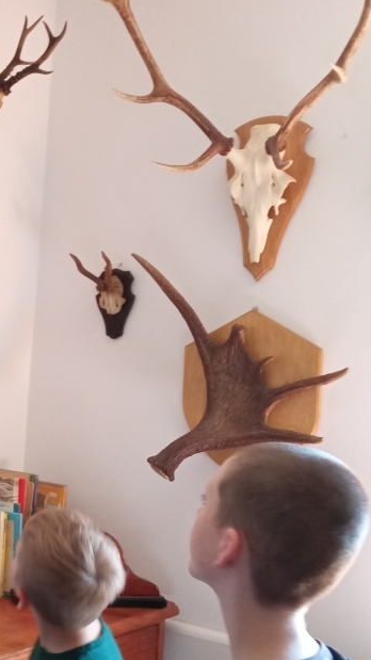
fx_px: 997
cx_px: -79
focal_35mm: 57
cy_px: 389
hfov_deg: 19.8
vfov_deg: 36.5
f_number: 2.2
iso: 368
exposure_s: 1/25
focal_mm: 3.79
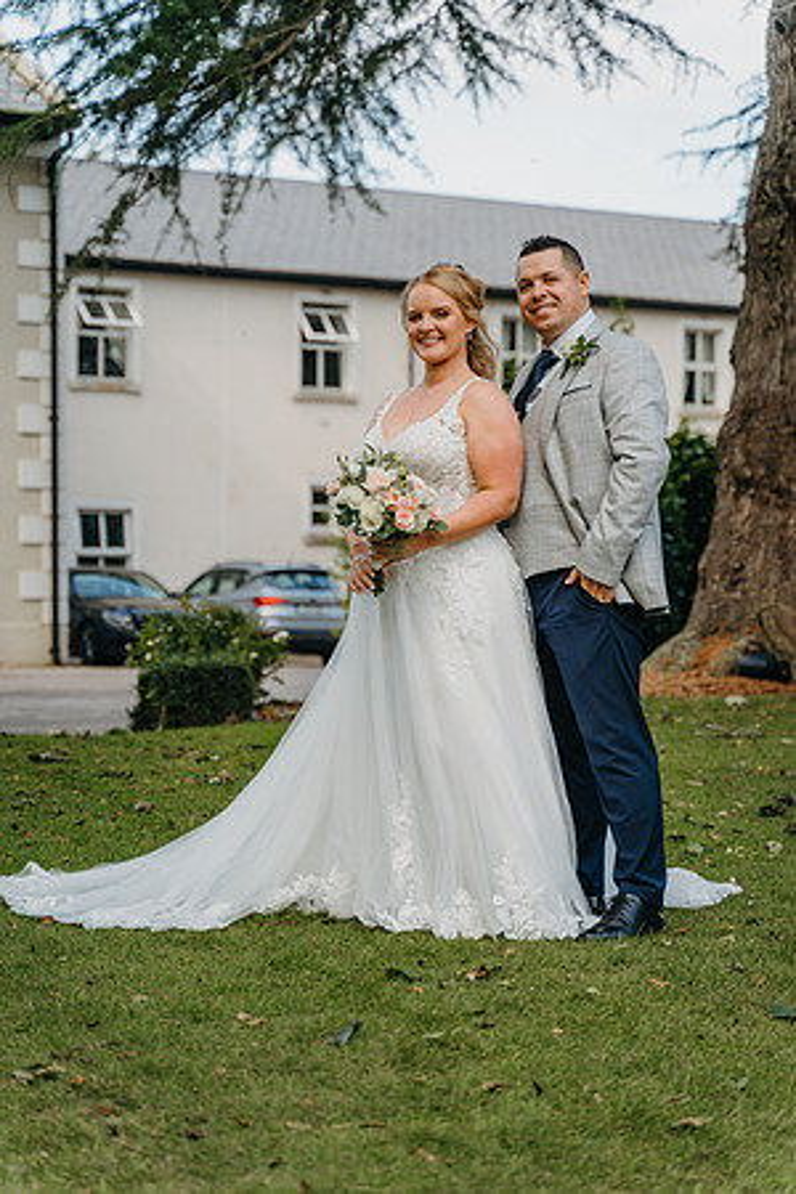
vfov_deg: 28.1
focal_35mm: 72
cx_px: 398
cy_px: 597
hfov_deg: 18.9
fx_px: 2388
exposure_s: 1/640
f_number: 2.8
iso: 125
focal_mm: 72
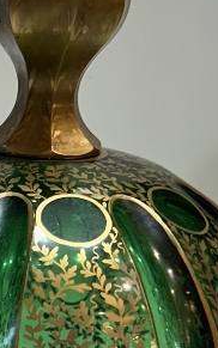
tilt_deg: -18.4
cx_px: -177
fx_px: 998
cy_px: 301
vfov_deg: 19.5
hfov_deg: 11.5
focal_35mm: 105
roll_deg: -1.4
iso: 80
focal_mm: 6.86
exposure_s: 1/100
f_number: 1.78
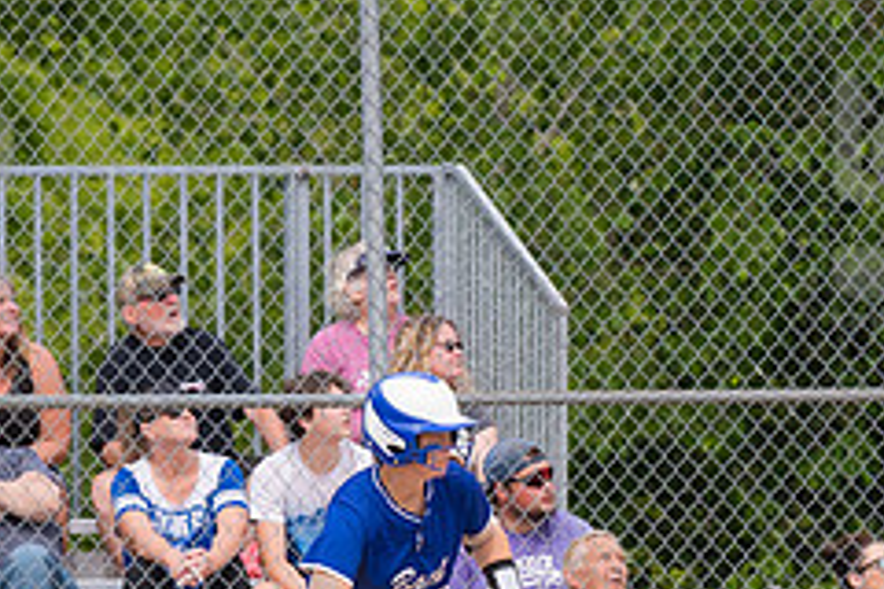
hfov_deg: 2.8
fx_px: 17801
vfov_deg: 1.9
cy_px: 707
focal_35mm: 725
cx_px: 424
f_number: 5.6
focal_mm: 200
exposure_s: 1/1600
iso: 320
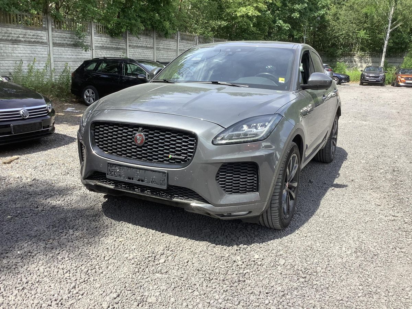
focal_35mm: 31
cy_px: 154
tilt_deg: -12.9
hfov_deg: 58.4
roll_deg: -1.5
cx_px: 206
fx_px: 369
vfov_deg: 45.4
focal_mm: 3.3
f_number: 2.4
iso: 25
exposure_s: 1/473
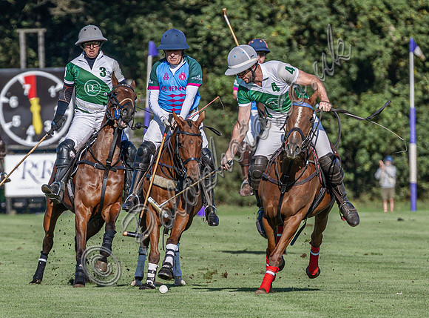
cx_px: 140
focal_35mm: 878
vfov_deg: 1.7
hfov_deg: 2.3
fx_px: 10827
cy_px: 306
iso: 250
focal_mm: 280
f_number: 5.3
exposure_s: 1/2000
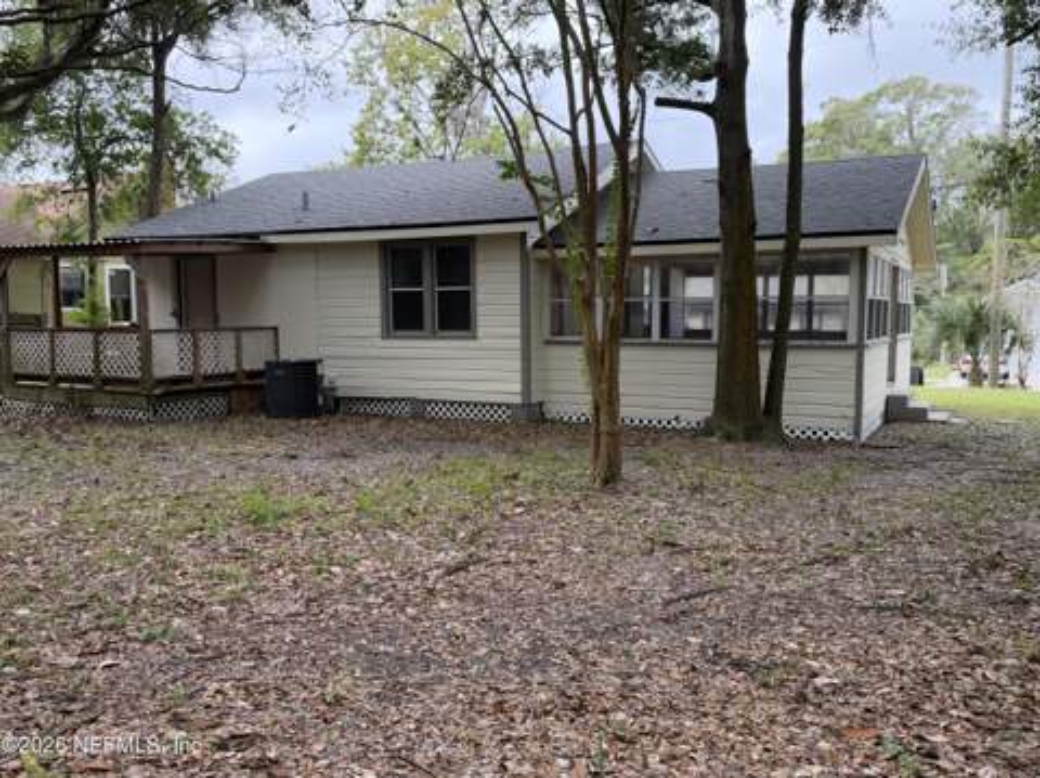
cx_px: 520
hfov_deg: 60.0
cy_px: 389
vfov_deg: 46.7
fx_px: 900
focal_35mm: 30
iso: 100
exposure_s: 1/657
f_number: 1.8
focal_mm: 6.93
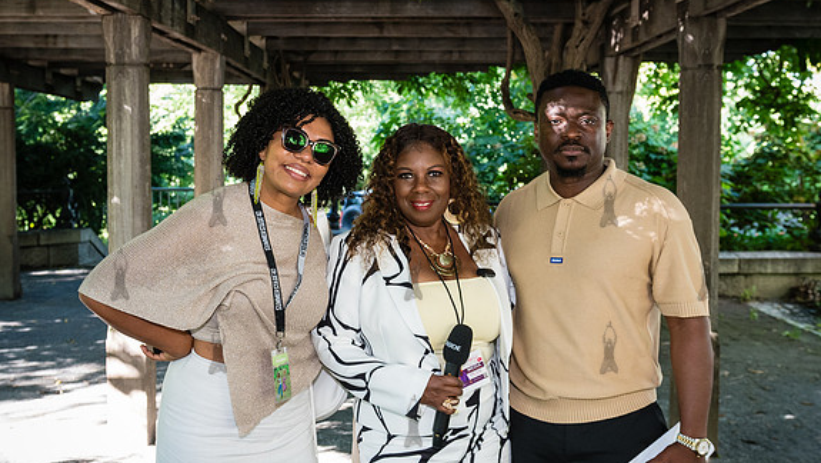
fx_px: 1024
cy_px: 229
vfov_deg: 25.5
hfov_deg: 43.7
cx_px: 406
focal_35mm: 47
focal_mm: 32
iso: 1250
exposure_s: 1/100
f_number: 4.5
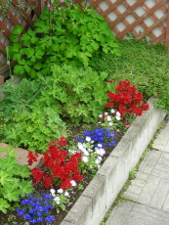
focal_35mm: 66
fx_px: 429
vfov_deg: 28.8
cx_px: 25
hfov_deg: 21.9
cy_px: 50
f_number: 3.5
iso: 50
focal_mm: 6.3
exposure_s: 1/46
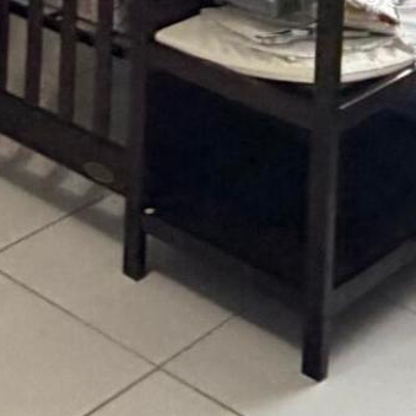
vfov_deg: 13.6
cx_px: 141
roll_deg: -1.6
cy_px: -471
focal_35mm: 105
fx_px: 1428
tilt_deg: +1.8
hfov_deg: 16.5
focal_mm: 2.22
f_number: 2.2
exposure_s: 1/60
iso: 320
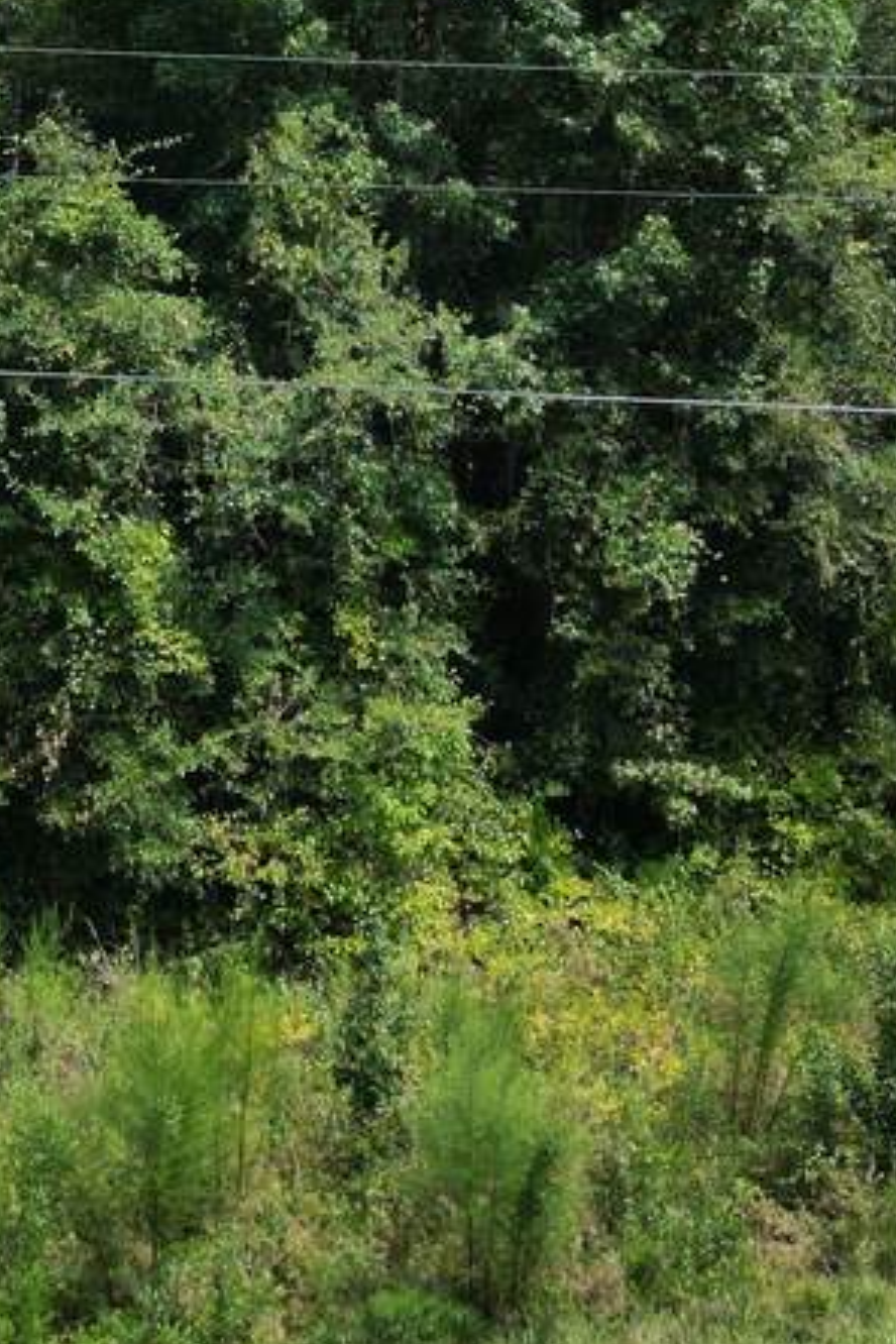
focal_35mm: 72
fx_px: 2688
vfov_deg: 27.0
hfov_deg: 18.9
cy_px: 103
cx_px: 351
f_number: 1.7
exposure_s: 1/2000
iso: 100
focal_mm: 6.72
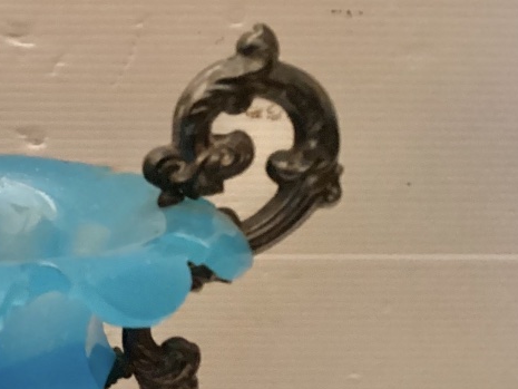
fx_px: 1197
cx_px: -56
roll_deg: -3.7
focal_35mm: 80
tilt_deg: -20.2
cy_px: 377
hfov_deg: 22.9
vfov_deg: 18.0
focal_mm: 3.3
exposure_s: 1/20
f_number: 2.4
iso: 640
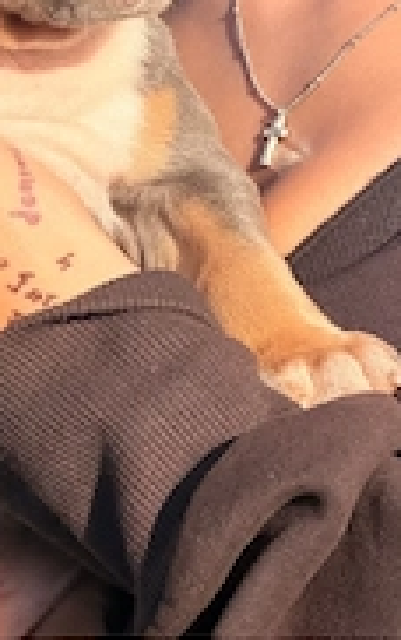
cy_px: -60
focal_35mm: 233
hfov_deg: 5.6
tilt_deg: +1.9
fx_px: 4068
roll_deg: +0.6
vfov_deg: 8.9
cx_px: 172
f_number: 2.8
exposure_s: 1/506
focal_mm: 16.89
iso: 50
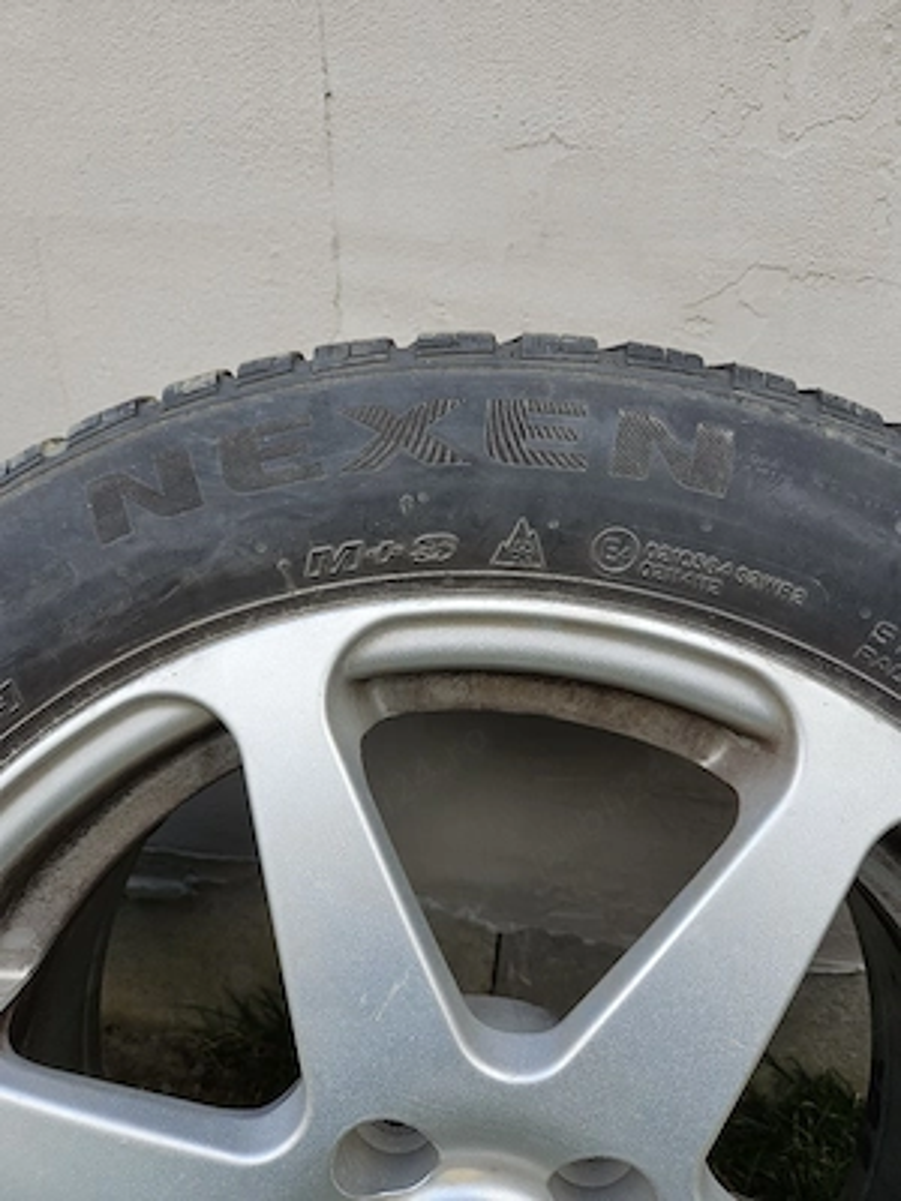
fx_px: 798
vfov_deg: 73.9
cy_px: 600
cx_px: 450
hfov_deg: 58.9
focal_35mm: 23
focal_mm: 5.4
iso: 50
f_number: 1.8
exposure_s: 1/192
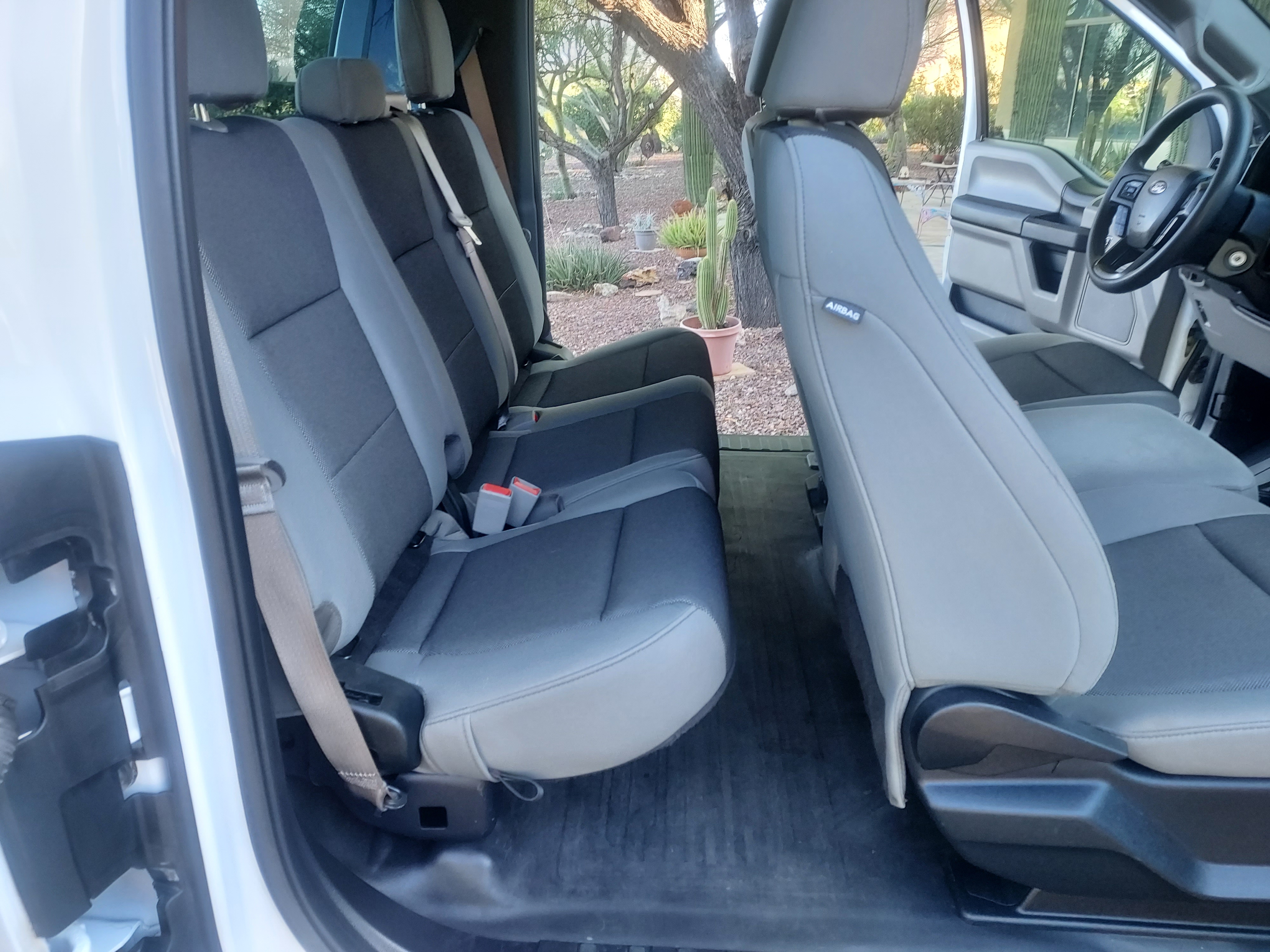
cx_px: 635
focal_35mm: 24
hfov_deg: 71.6
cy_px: 476
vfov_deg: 56.8
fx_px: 881
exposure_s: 1/60
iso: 160
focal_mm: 4.6
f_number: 1.8
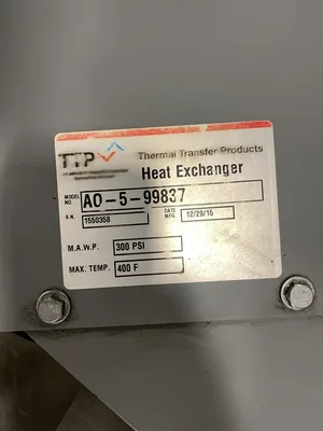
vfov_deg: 67.3
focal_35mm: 26
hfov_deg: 53.1
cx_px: 162
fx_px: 323
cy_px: 216
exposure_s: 1/60
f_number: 1.6
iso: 125
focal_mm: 4.2
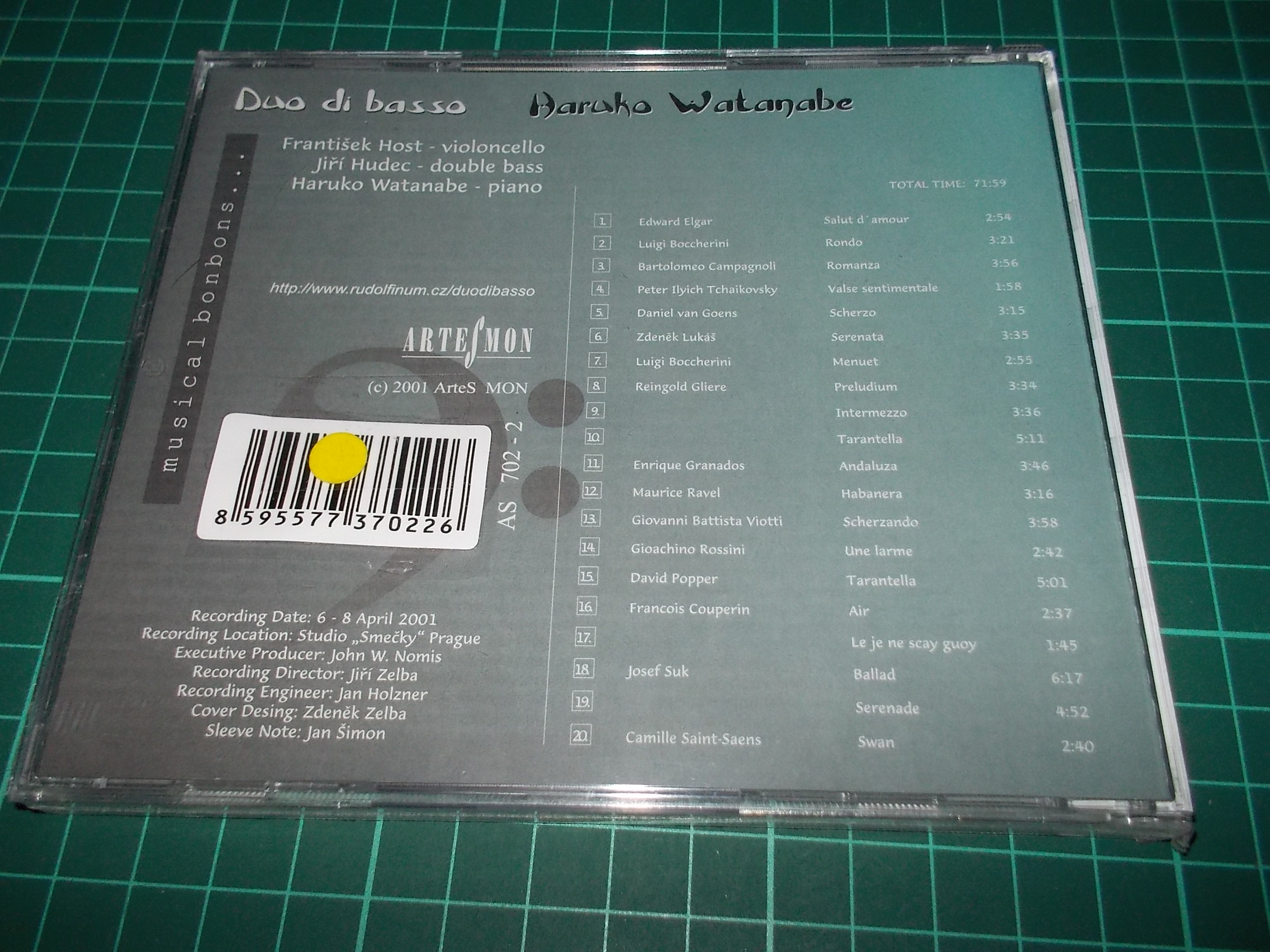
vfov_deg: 48.2
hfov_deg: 61.7
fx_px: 1064
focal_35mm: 29
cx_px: 635
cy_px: 476
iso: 200
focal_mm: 4.1
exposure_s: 1/30
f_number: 3.3
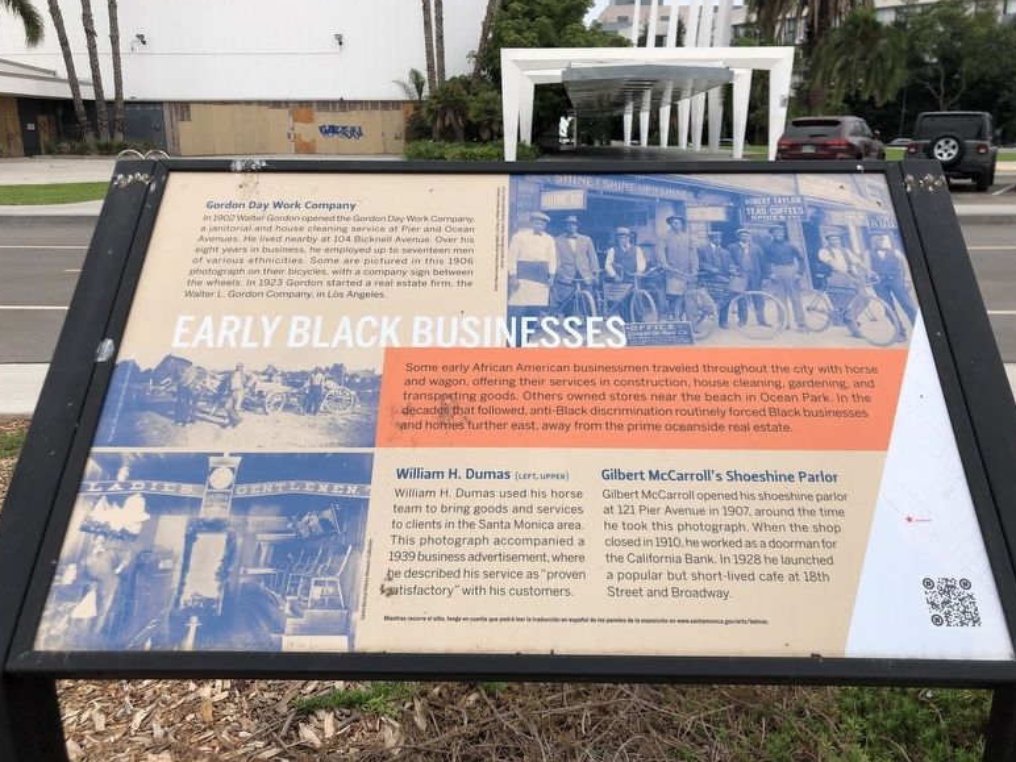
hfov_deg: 61.7
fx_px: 851
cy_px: 379
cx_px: 508
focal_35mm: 29
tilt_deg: -15.5
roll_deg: +0.6
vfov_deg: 48.2
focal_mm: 4
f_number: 1.8
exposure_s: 1/1389
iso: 20
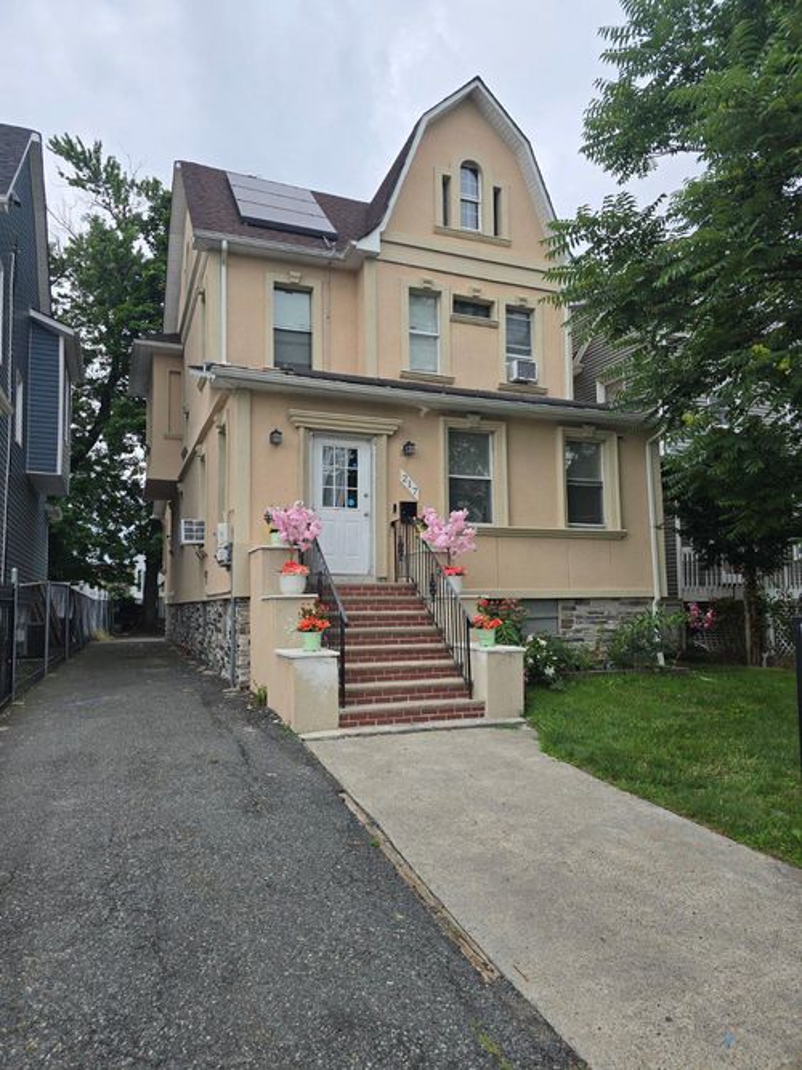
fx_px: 711
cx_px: 401
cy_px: 535
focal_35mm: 23
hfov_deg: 58.9
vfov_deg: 73.9
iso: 12
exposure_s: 1/210
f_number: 1.7
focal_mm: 6.3
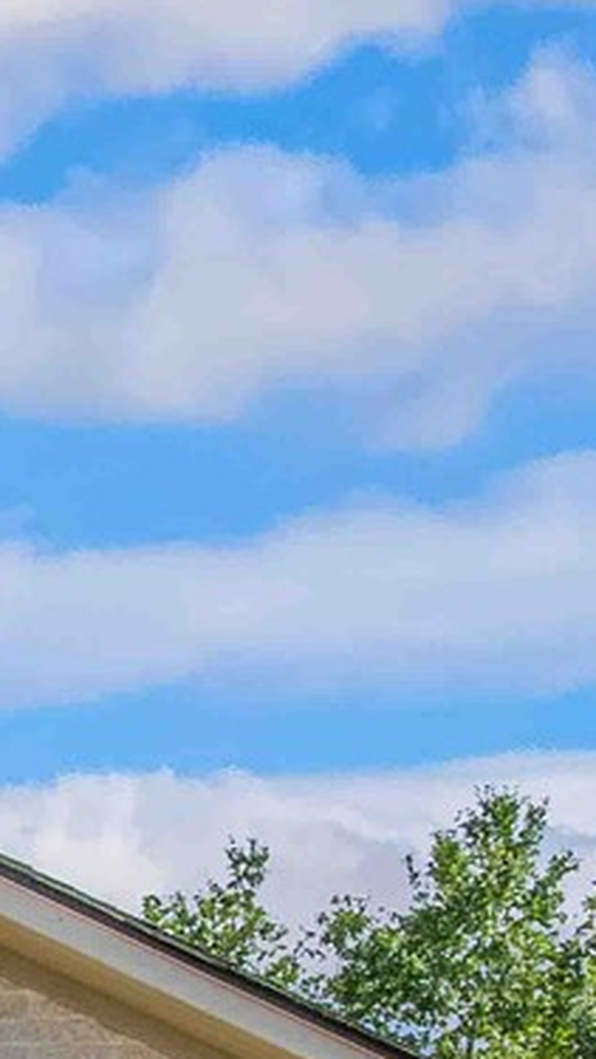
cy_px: 1556
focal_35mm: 91
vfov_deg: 20.3
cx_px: -1732
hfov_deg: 8.2
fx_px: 2556
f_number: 7.1
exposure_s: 1/250
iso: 100
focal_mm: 15
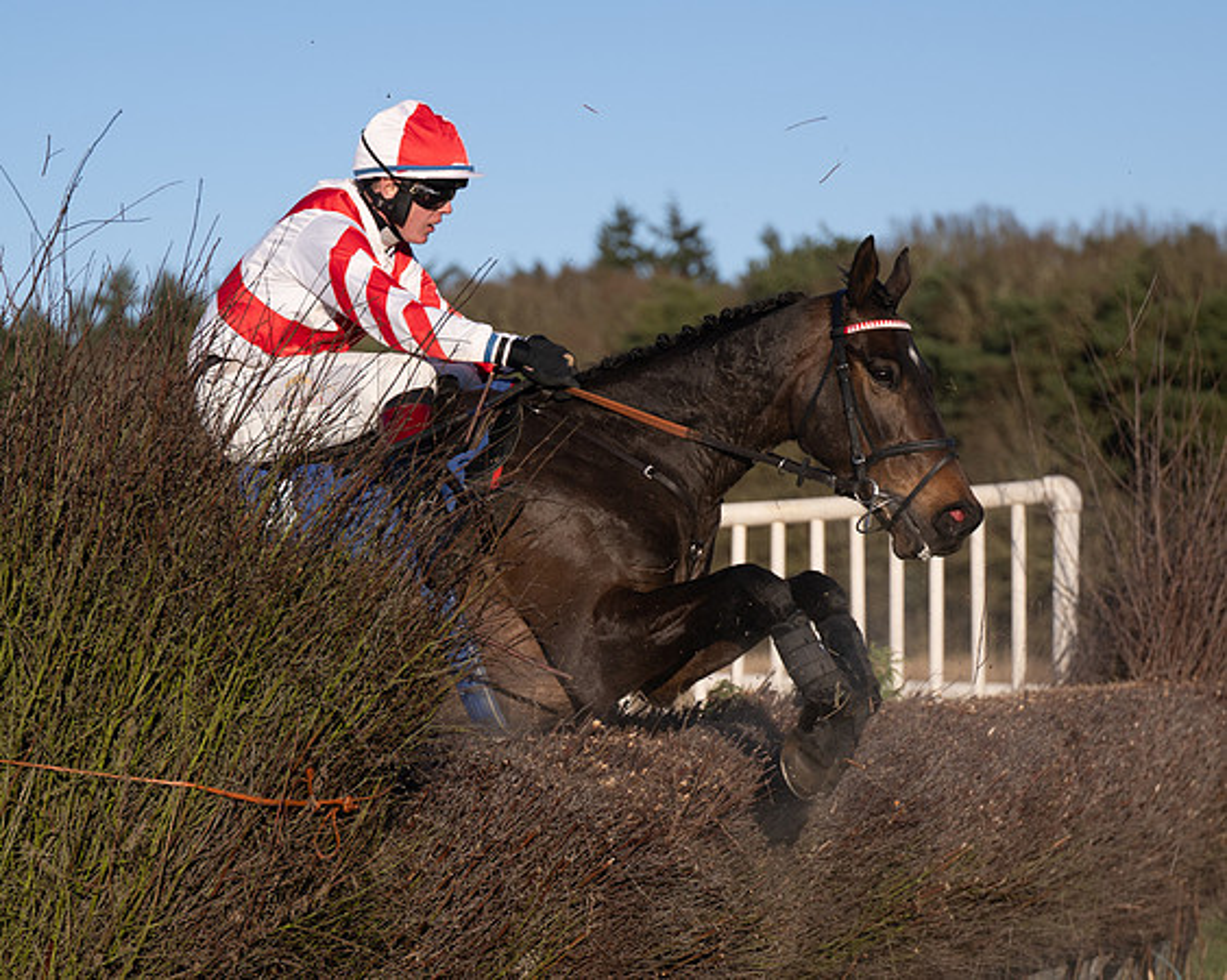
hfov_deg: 13.6
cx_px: 472
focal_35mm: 141
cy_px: 832
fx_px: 5130
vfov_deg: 10.9
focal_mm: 70
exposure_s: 1/2000
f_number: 2.8
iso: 100
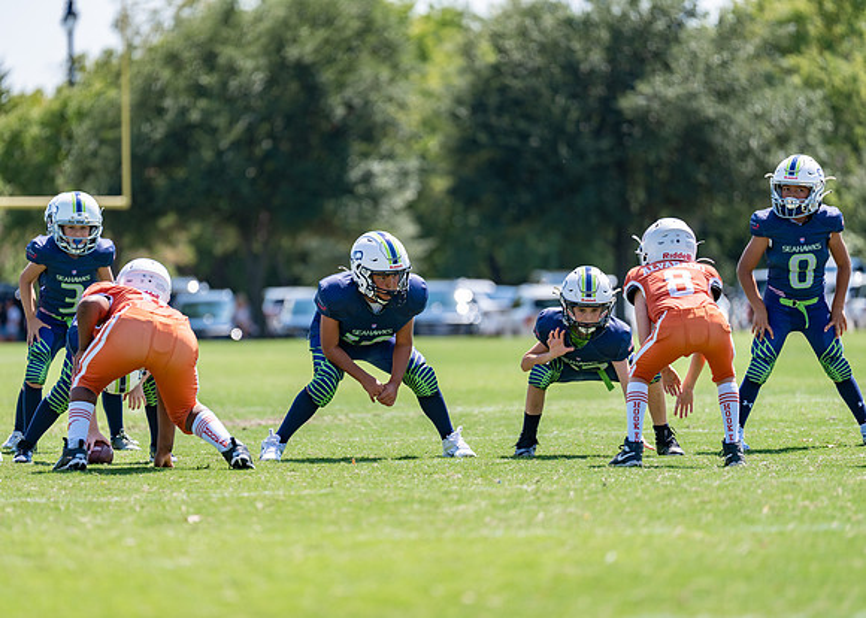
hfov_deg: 9.1
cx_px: 379
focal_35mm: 220
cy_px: 324
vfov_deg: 6.5
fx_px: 5420
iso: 100
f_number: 2.8
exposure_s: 1/1000
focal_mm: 200
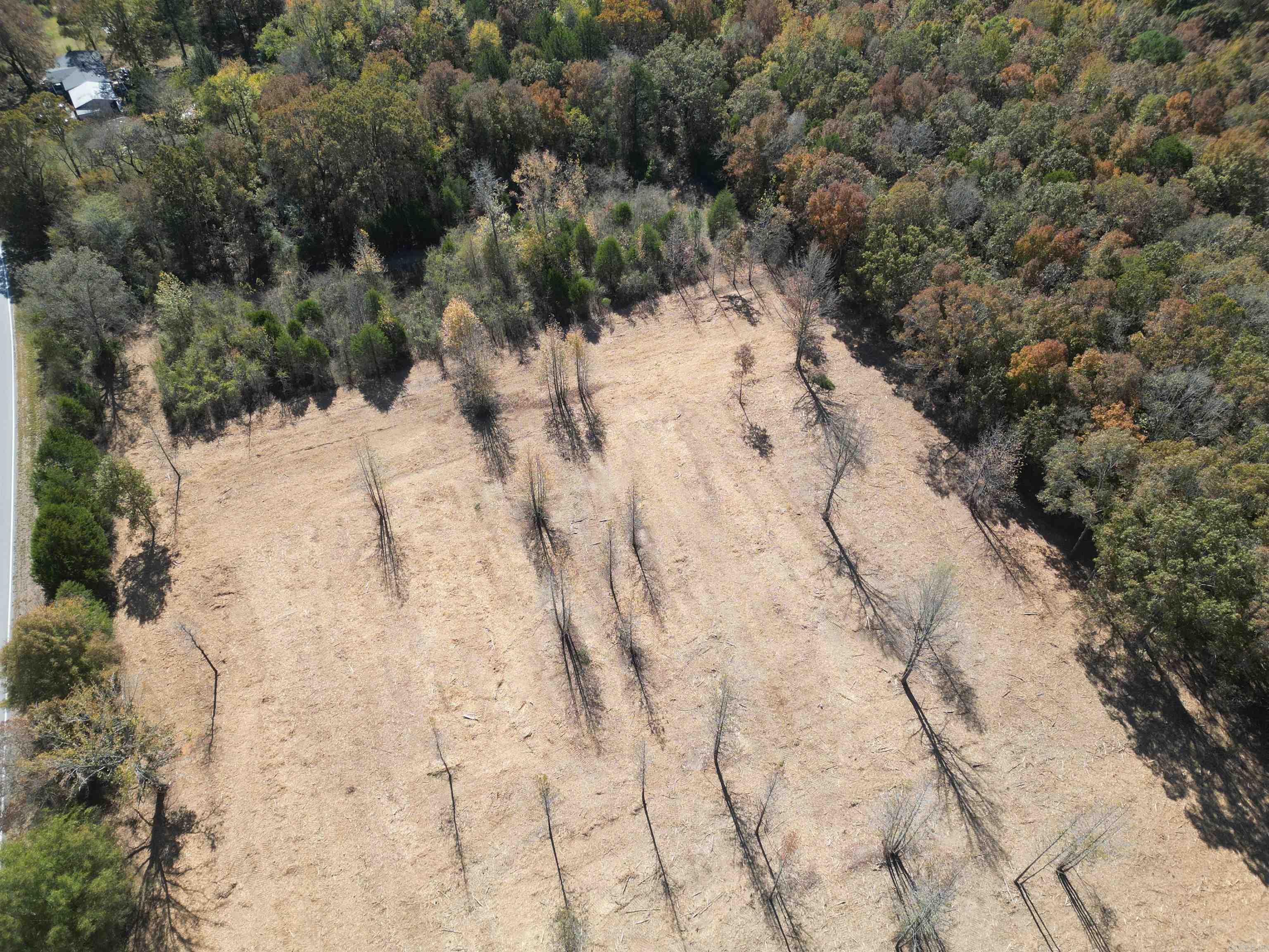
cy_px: 476
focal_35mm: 24
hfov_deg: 71.6
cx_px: 634
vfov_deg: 56.8
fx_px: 880
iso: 120
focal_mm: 6.72
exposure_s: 1/1250
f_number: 1.7
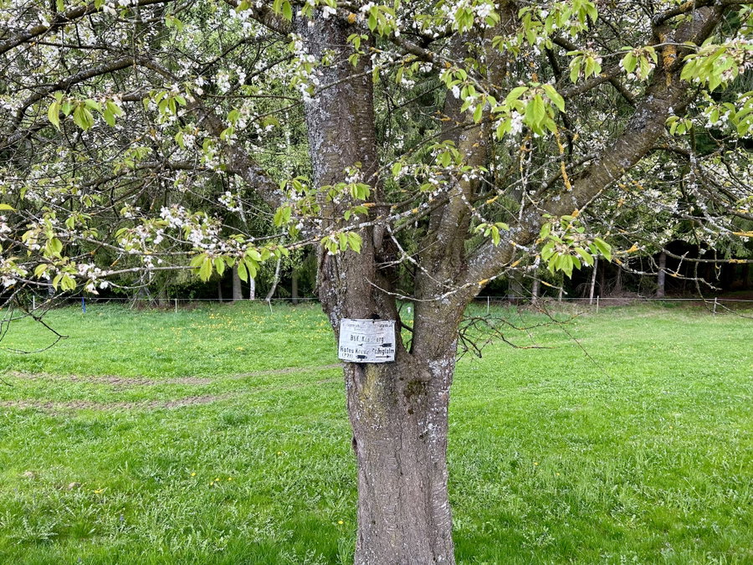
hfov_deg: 67.3
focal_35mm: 26
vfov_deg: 53.1
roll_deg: +0.4
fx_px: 566
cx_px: 376
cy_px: 282
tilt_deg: -14.4
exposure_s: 1/194
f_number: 1.5
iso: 40
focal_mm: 5.7
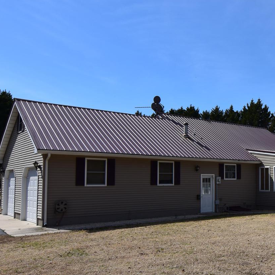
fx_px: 342
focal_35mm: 38
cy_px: 166
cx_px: 271
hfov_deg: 39.1
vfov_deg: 43.6
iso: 200
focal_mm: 12
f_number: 11
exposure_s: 1/500
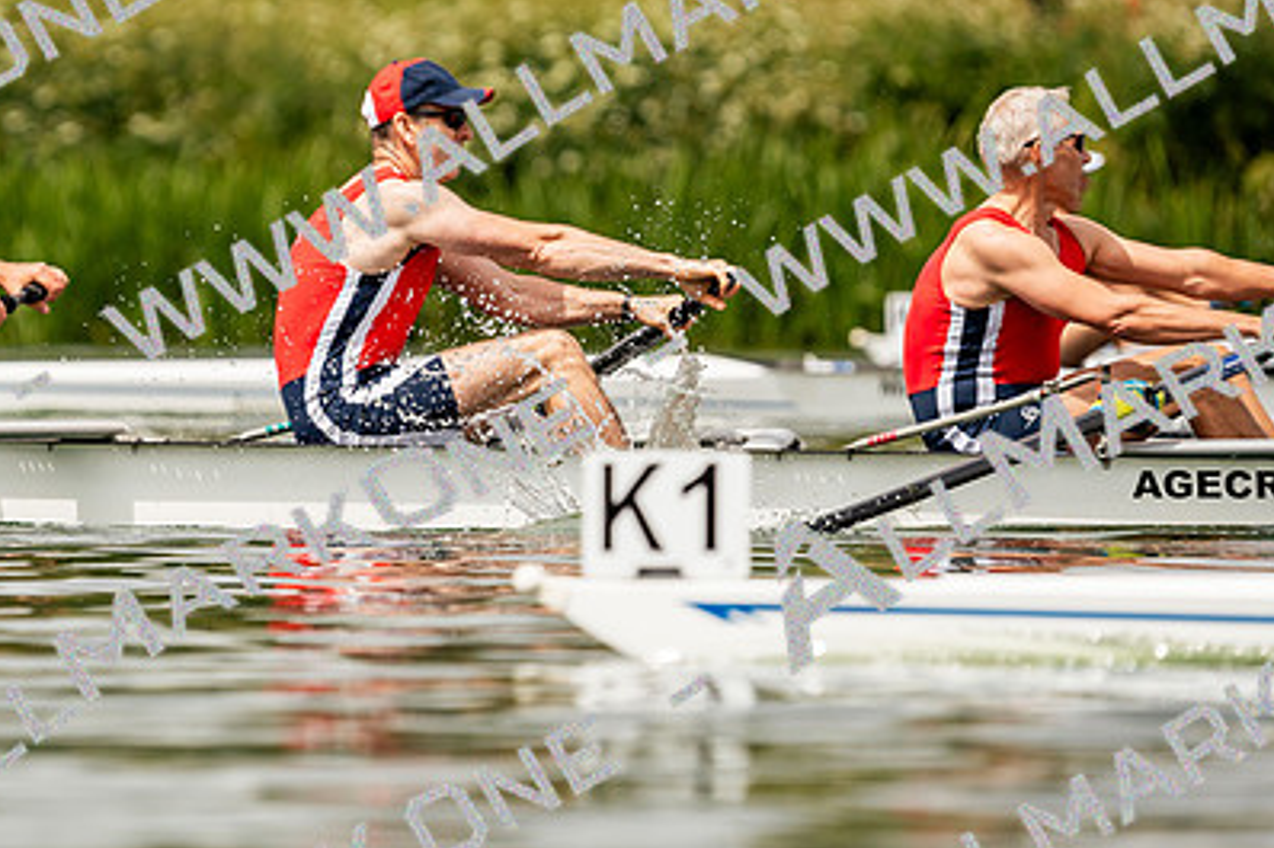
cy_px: 370
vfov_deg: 2.1
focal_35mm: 659
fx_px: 23310
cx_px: 499
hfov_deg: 3.1
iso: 160
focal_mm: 452
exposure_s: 1/2000
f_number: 6.3
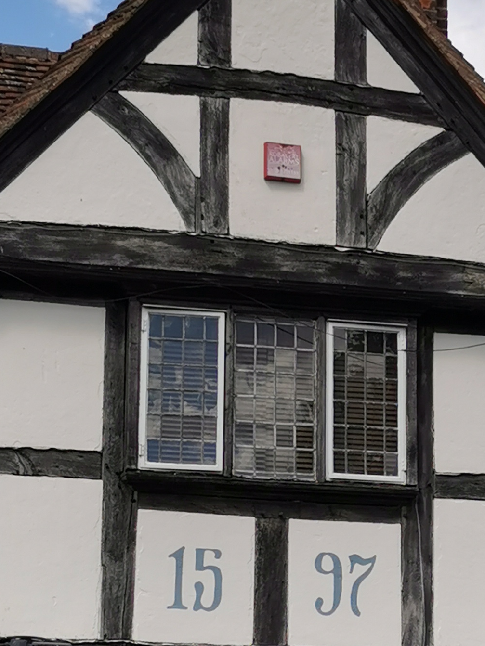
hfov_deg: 13.9
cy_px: 530
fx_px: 1980
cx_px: 352
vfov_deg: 18.4
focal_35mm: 106
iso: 50
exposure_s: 1/3534
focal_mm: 5.56
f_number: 1.6
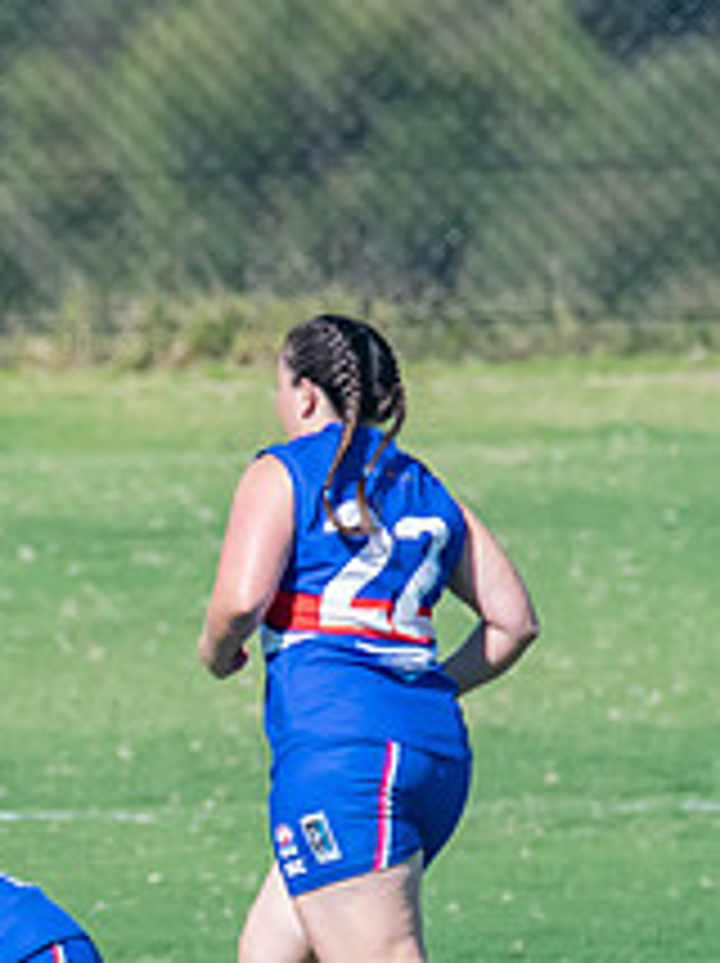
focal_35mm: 2917
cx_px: -838
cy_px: 794
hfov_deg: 0.5
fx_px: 81059
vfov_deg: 0.7
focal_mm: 600
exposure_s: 1/2000
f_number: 8
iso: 1000
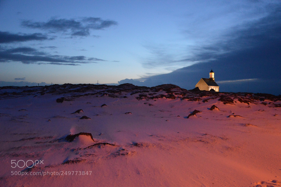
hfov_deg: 49.6
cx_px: 140
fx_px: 304
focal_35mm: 39
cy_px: 94
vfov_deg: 34.2
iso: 3200
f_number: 4
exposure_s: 1/20
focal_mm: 26
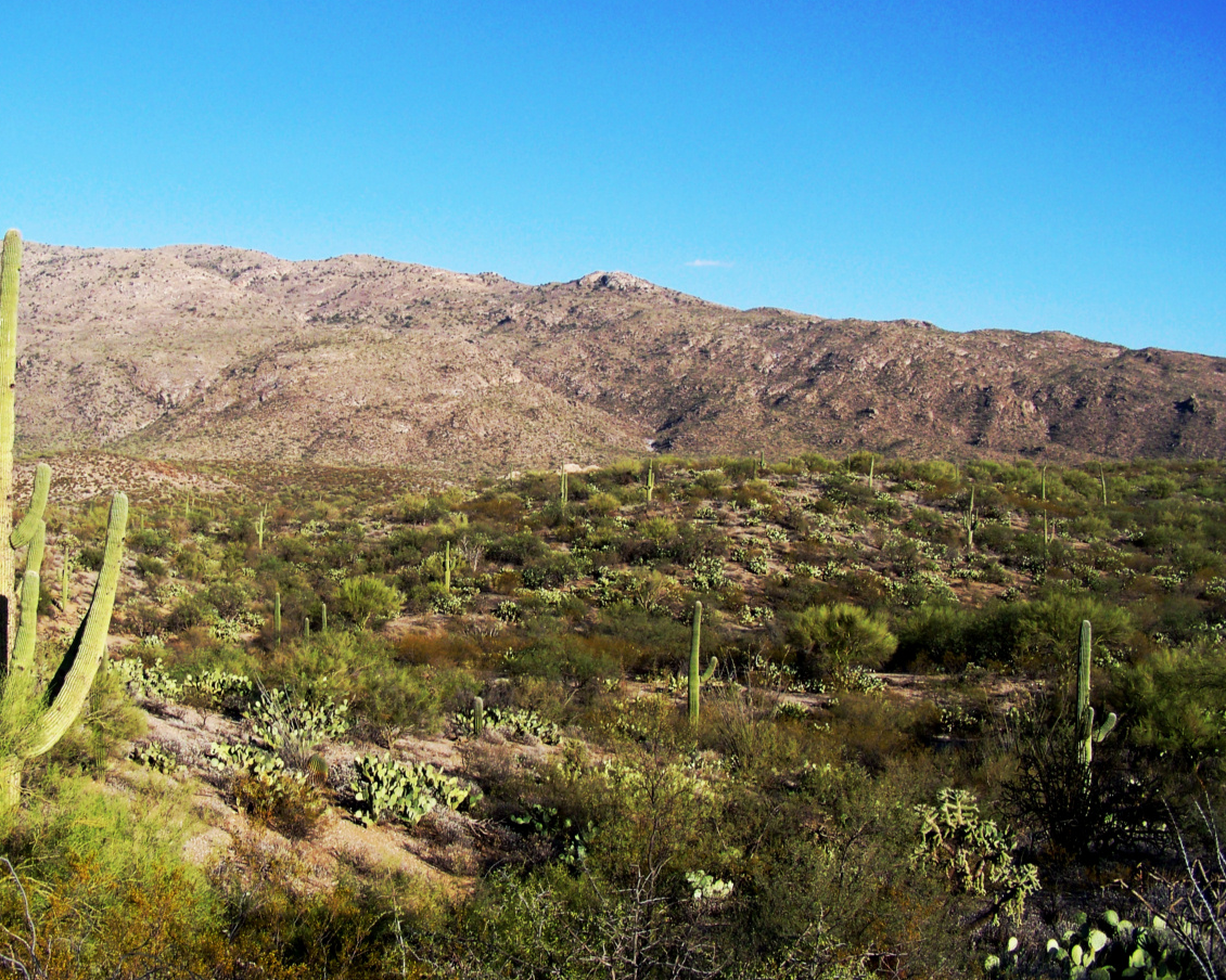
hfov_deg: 43.7
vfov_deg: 35.7
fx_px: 1524
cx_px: 539
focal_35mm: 42
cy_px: 469
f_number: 4
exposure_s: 1/320
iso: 64
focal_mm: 6.3
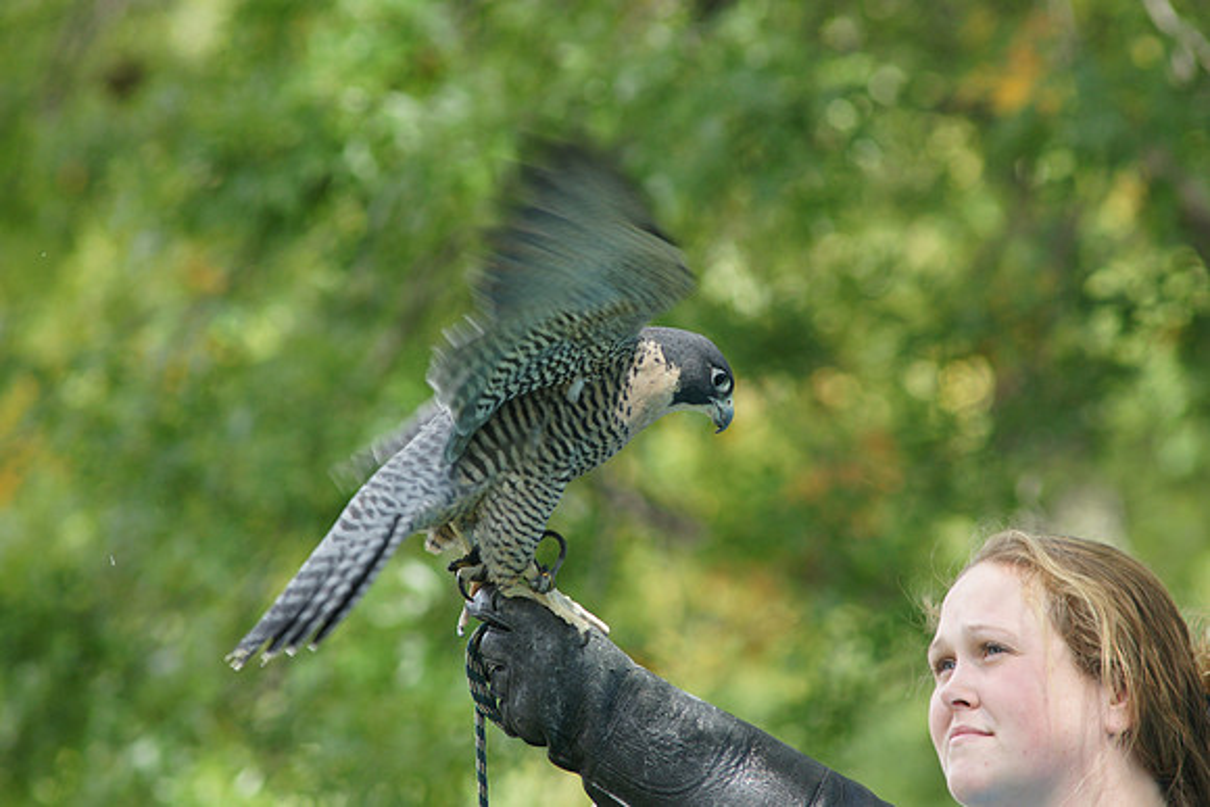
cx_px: 605
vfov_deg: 4.4
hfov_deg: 6.5
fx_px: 10589
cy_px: 404
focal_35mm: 315
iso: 400
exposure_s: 1/250
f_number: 5.6
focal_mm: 210
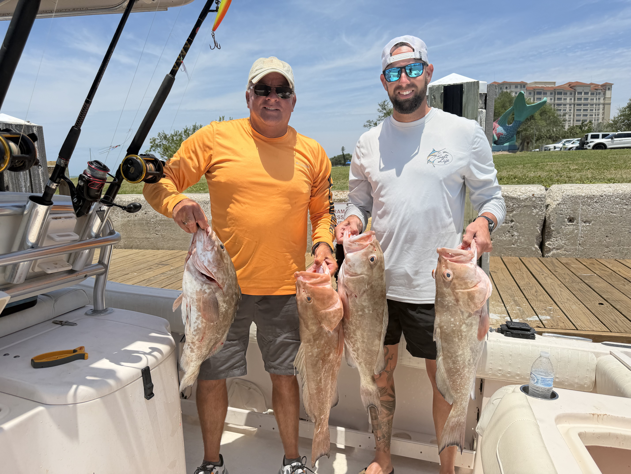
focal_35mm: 24
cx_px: 316
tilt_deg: -10.1
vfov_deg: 56.8
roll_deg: +2.8
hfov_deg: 71.6
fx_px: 437
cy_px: 237
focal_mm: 6.76
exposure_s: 1/6711
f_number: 1.78
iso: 80
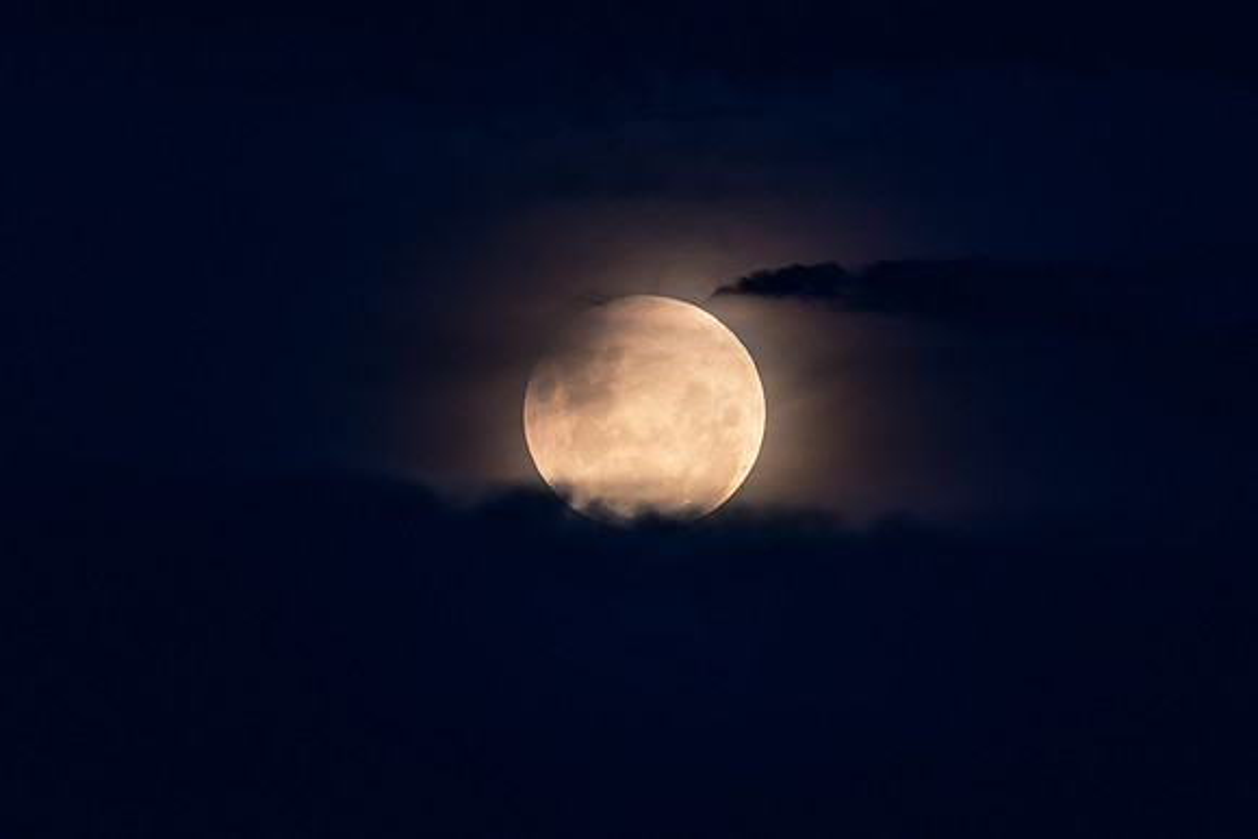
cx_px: 668
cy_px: 434
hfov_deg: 2.6
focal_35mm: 797
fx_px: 27848
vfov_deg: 1.7
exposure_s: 1/13
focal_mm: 600
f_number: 8
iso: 200
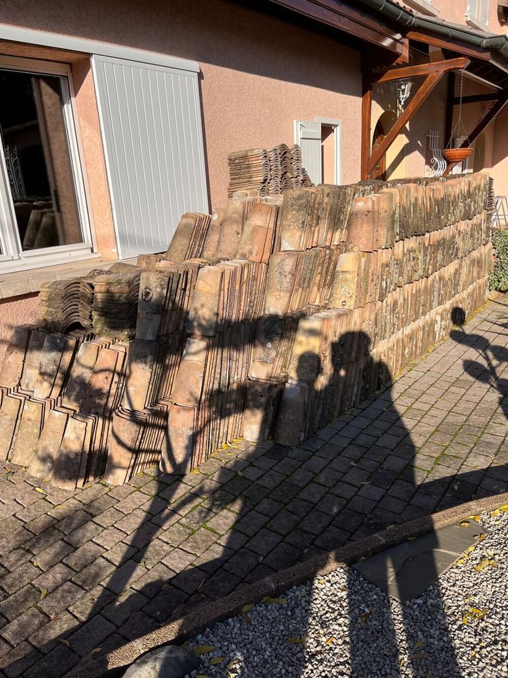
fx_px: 509
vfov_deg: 67.3
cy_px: 339
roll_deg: +4.1
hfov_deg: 53.1
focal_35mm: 26
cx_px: 254
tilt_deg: -17.4
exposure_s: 1/3623
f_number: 1.6
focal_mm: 5.1
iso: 50
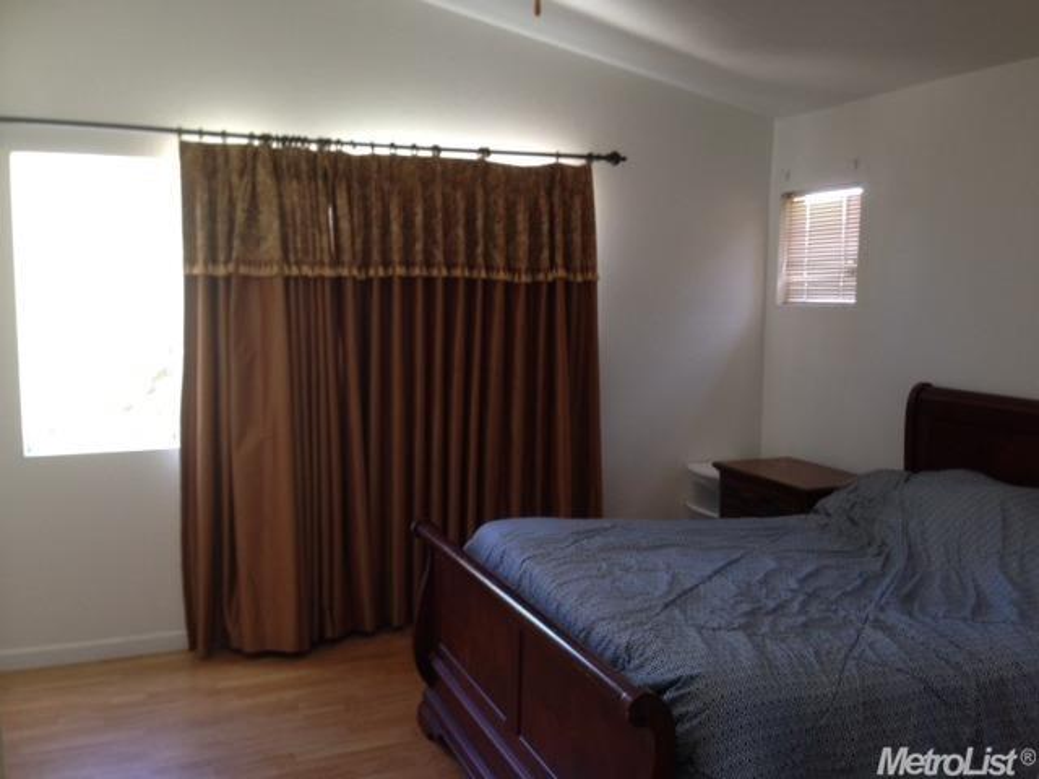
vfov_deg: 42.9
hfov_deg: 55.4
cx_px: 520
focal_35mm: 33
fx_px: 990
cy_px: 390
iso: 80
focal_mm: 4.12
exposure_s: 1/20
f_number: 2.4
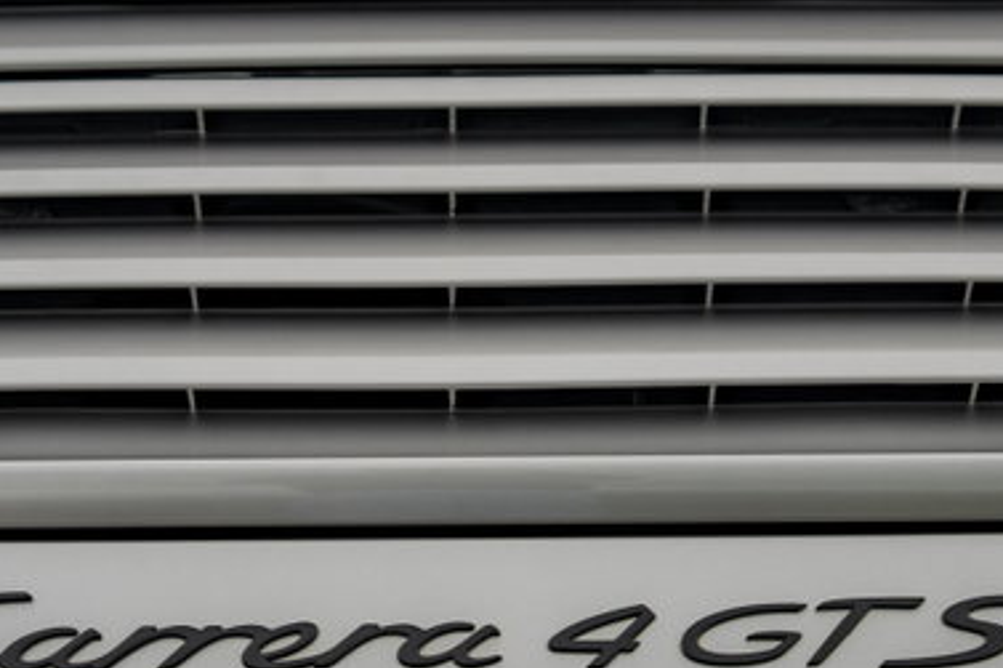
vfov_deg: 9.5
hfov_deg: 14.3
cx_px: 484
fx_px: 4010
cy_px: 377
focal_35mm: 144
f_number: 2.8
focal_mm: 53
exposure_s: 1/400
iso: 100
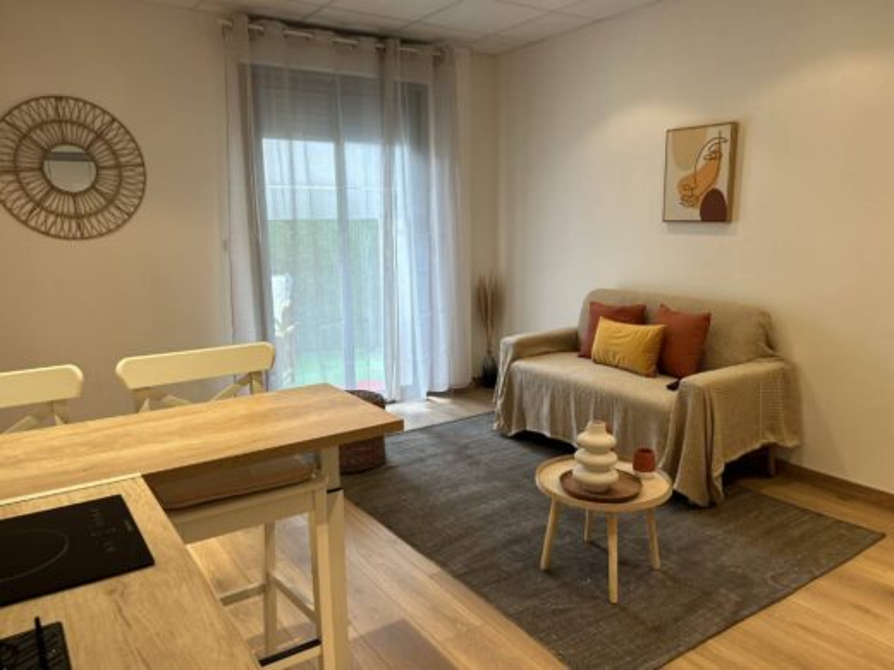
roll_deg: +1.2
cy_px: 335
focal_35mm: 26
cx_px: 447
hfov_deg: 67.3
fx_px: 671
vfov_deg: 53.1
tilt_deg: -10.4
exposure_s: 1/100
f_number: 1.5
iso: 125
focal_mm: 5.7
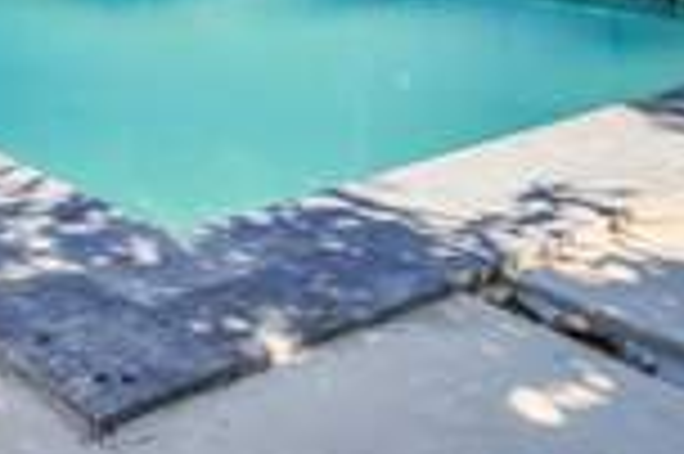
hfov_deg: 31.5
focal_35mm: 63
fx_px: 1196
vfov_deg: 18.8
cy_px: -236
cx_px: 194
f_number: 20
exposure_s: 1/250
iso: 250
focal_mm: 20
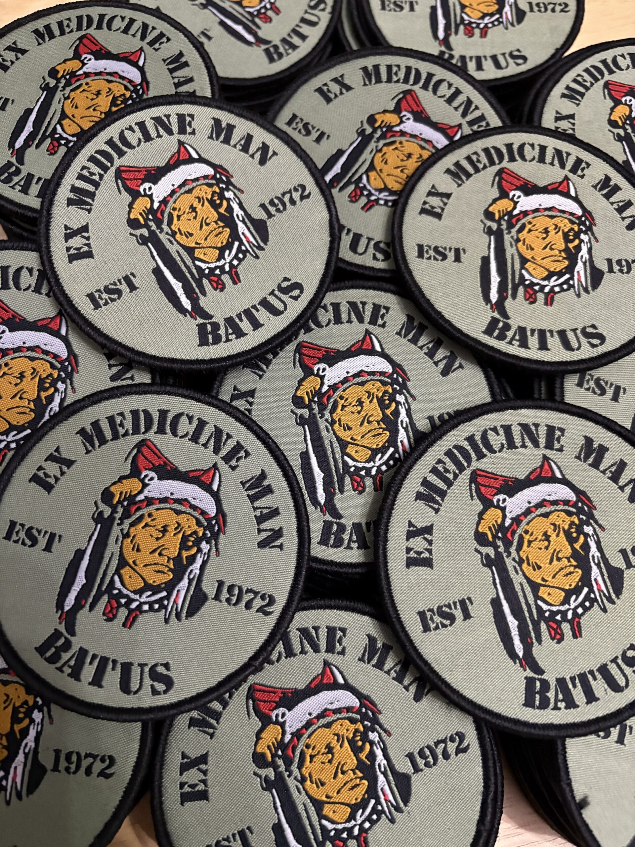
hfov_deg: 53.1
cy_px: 424
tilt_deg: -75.8
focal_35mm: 26
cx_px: 318
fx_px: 636
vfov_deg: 67.3
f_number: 1.6
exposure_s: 1/25
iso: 640
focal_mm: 5.96
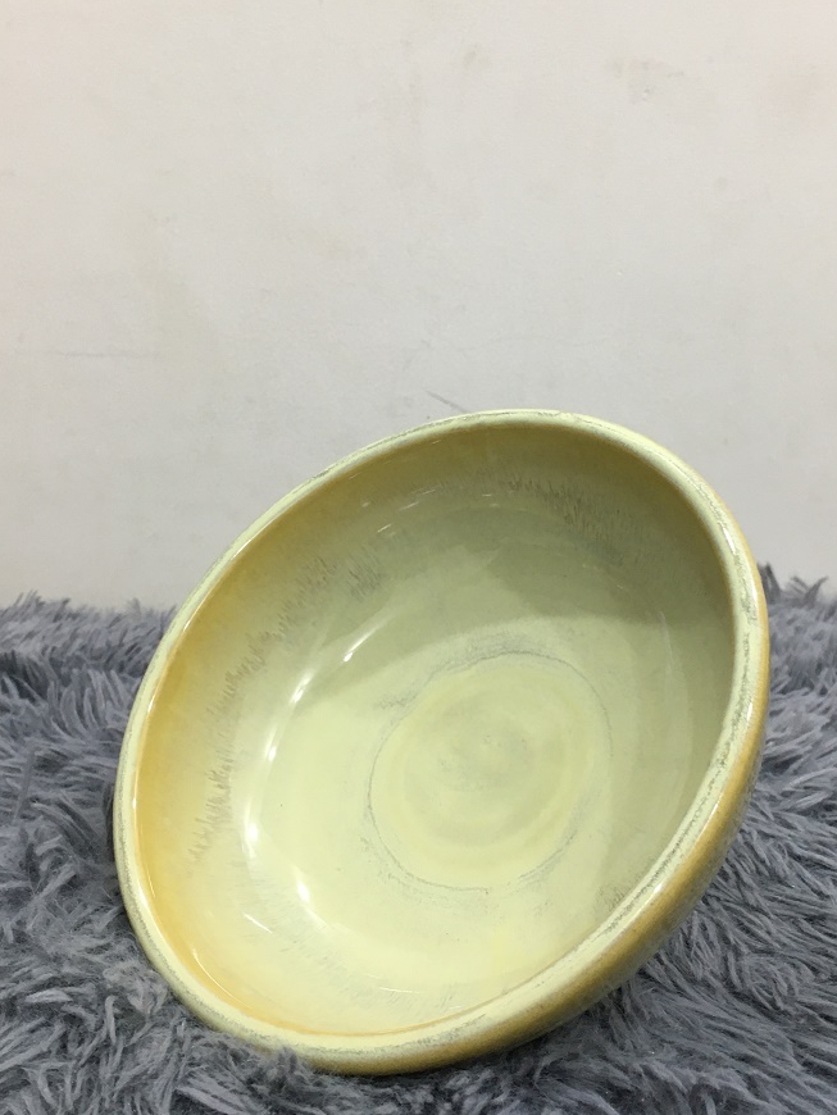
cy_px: 495
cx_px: 463
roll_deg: -0.2
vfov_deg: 46.7
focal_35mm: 40
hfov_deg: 35.9
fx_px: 1289
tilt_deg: -12.3
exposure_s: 1/33
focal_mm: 4.15
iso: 100
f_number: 2.2
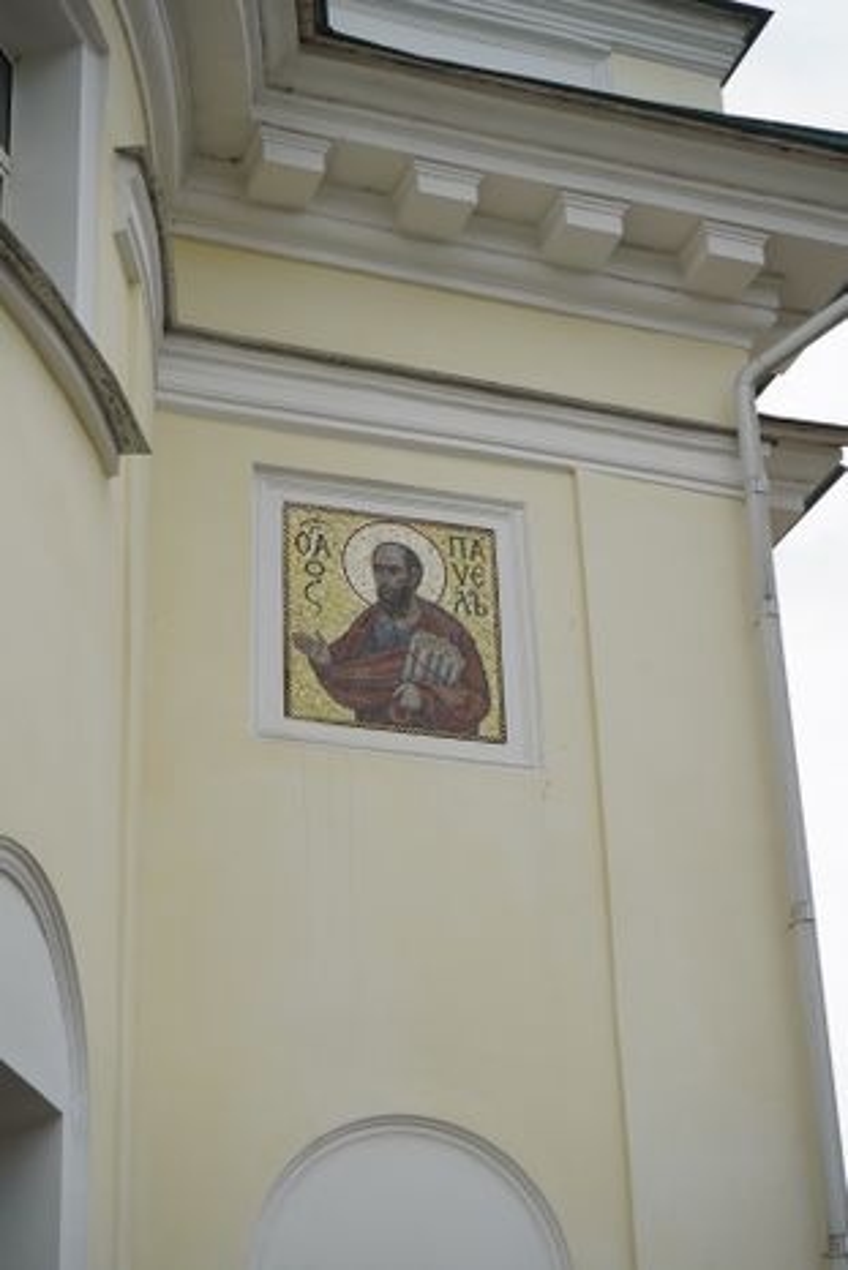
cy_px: 635
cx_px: 424
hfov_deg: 19.5
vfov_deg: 28.8
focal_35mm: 70
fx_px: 2471
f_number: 7.1
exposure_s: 1/250
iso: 100
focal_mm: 70
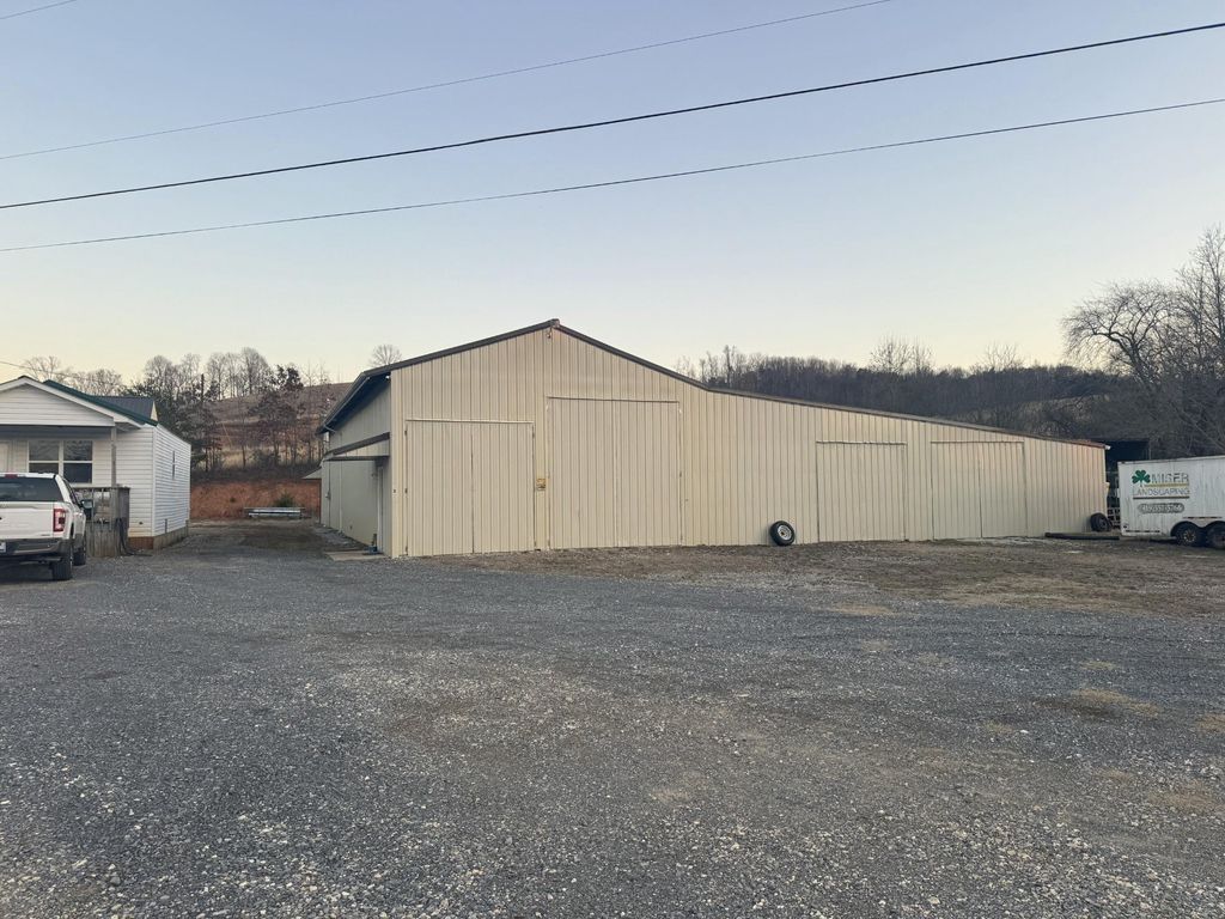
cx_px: 612
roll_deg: +1.0
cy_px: 460
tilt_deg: +1.8
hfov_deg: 71.6
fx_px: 849
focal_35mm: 24
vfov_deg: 56.8
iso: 80
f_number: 1.78
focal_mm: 6.76
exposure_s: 1/368
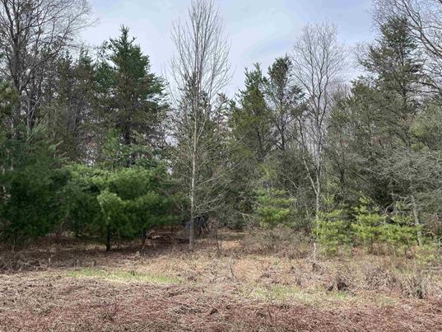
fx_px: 396
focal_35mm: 31
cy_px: 158
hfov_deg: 58.3
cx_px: 204
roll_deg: -2.3
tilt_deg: +7.8
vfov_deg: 45.4
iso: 32
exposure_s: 1/2817
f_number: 1.6
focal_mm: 4.2
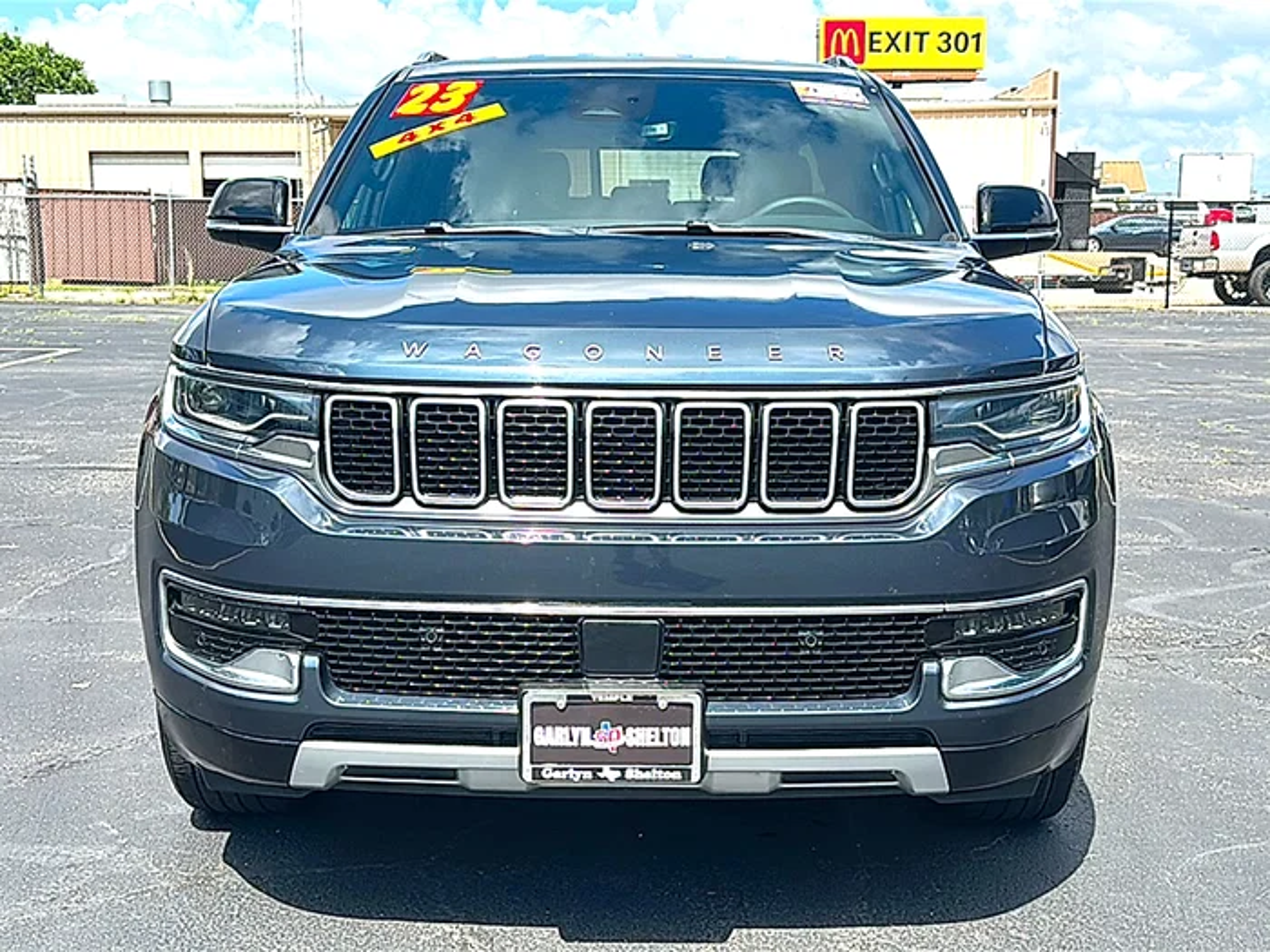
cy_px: 476
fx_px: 1394
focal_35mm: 38
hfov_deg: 49.0
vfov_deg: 37.7
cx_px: 635
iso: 80
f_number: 1.78
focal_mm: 6.86
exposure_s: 1/3077
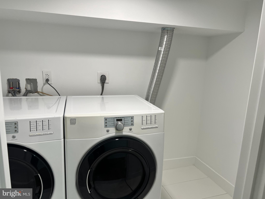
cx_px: 132
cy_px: 100
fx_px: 199
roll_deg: -2.3
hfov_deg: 67.3
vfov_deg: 53.1
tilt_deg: -11.6
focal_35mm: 26
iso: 80
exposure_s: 1/120
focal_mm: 5.7
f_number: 1.5
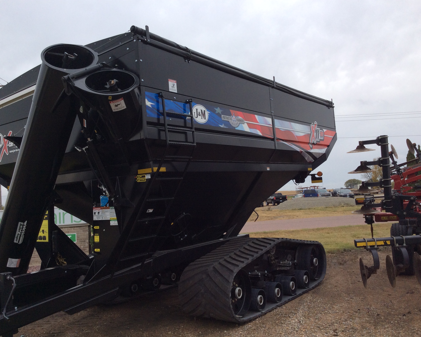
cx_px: 195
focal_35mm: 34
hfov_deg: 52.8
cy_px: 170
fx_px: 424
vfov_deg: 43.4
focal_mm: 3.3
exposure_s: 1/643
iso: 32
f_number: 2.4
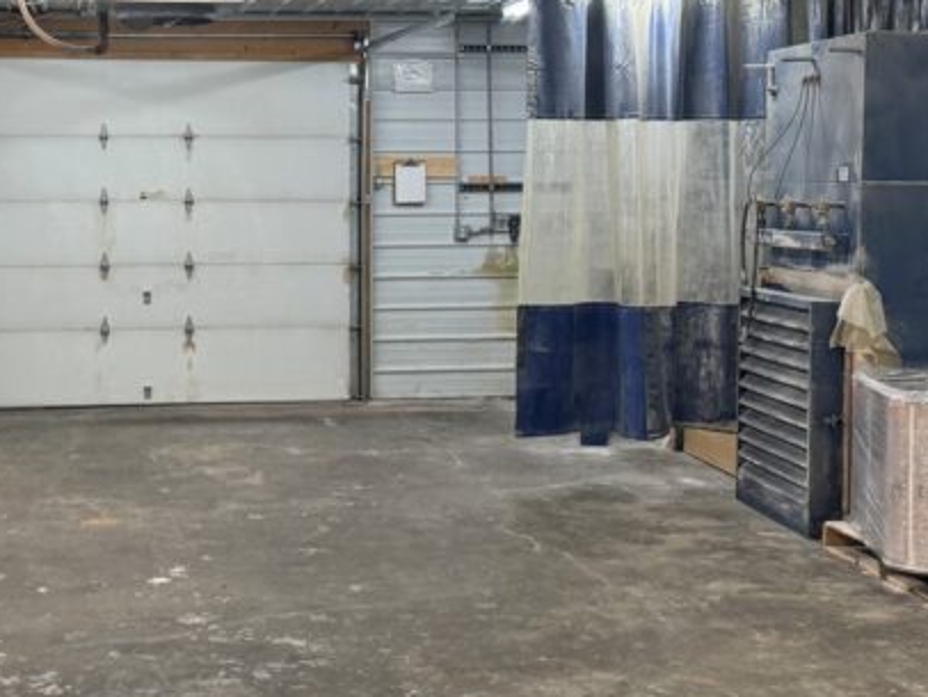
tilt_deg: -3.5
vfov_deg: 23.2
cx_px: 294
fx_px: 1690
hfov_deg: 30.4
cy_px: 247
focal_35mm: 63
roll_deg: -0.1
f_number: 1.78
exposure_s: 1/120
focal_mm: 6.76
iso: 160
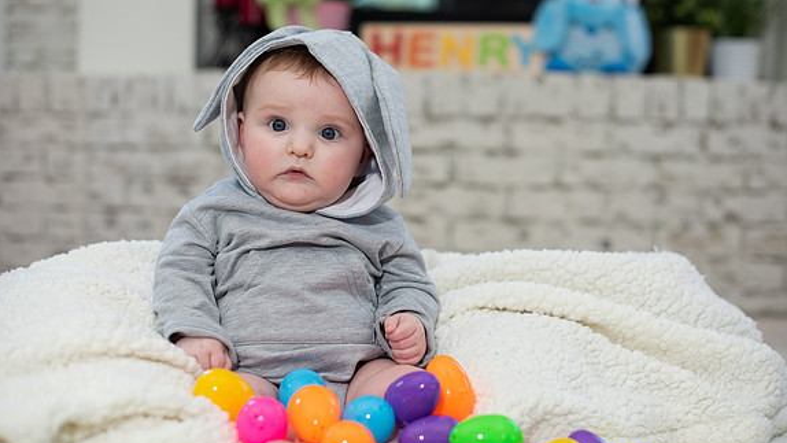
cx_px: 372
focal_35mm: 56
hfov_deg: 37.2
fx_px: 1169
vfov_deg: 21.5
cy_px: 227
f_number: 2.5
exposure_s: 1/250
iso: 160
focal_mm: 50
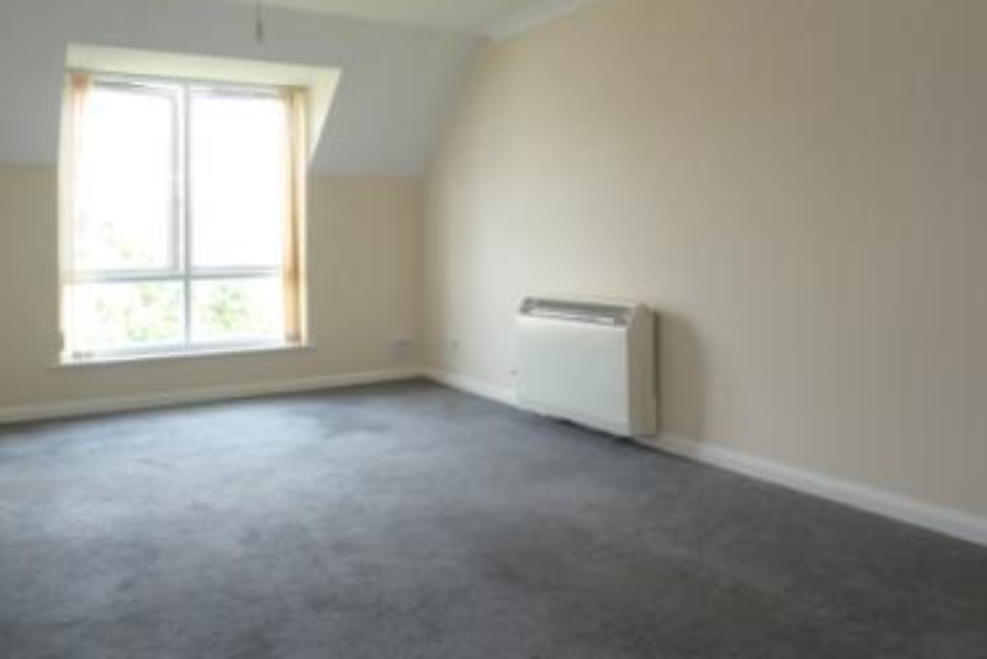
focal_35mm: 30
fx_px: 823
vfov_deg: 43.1
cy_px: 222
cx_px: 572
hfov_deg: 61.6
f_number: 2.5
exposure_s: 1/60
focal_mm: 4.3
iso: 100
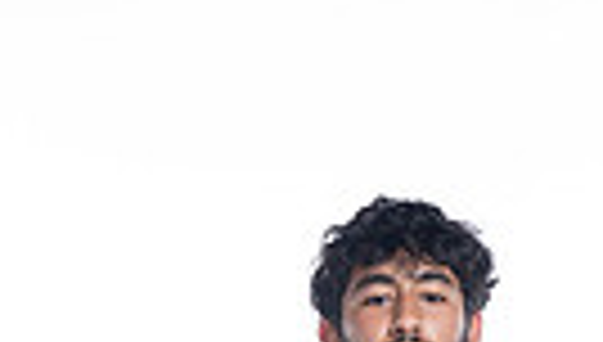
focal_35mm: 200
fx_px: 3204
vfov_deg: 5.8
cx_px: 396
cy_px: 873
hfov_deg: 10.7
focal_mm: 57
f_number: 5.6
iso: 400
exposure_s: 1/250
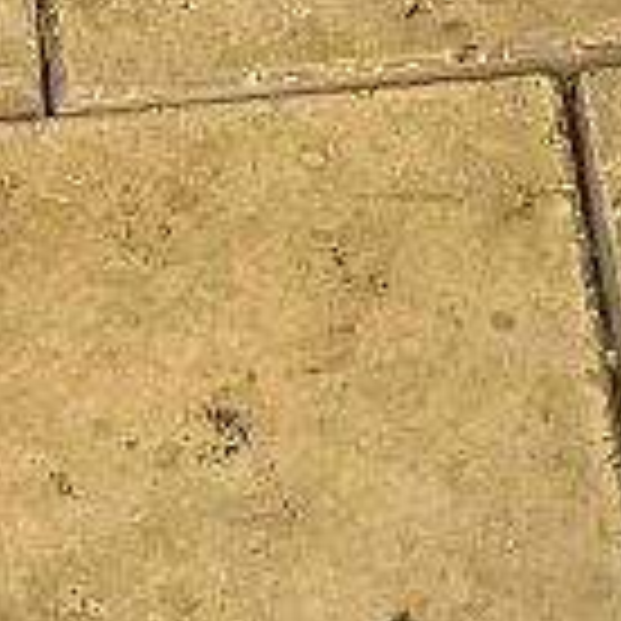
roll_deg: -0.6
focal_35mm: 200
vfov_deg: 7.0
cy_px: -1746
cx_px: 432
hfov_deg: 8.7
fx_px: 4059
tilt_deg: -23.2
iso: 100
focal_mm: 5.1
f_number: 1.6
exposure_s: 1/50
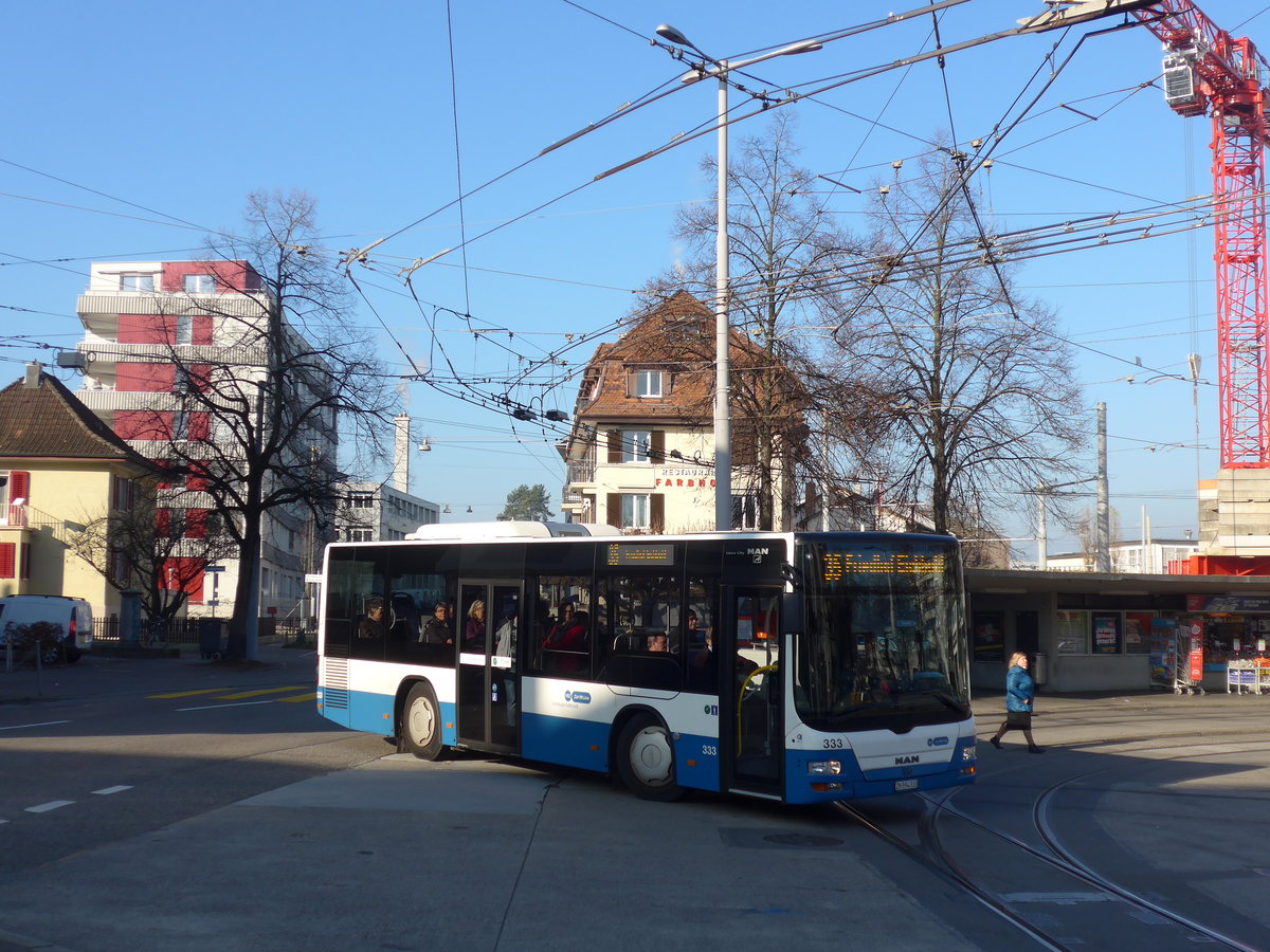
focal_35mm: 44
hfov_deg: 42.9
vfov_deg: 32.9
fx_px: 1614
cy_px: 476
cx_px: 635
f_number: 2.8
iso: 80
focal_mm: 9
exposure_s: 1/1000
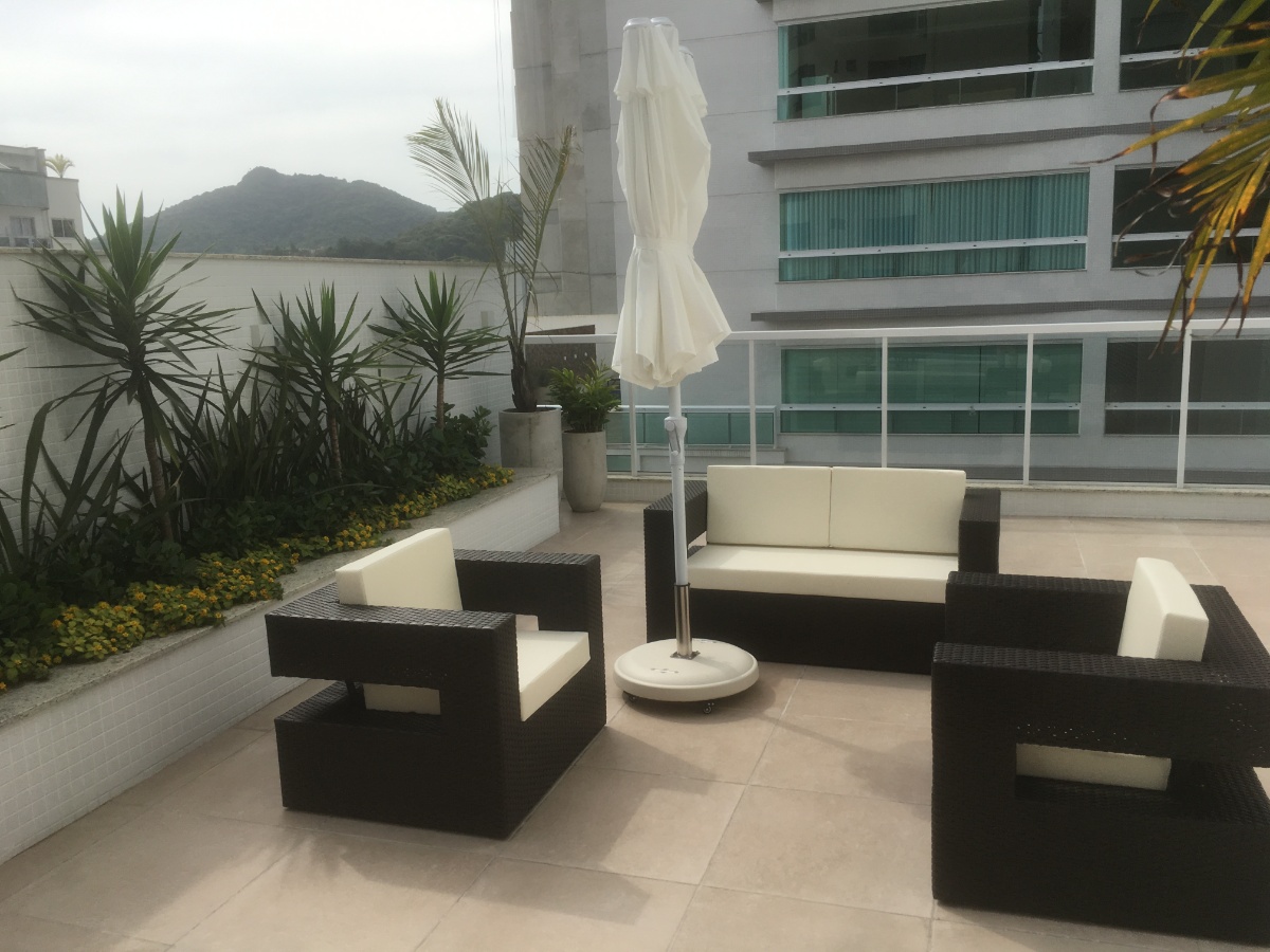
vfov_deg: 48.2
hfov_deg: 61.7
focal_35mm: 29
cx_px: 635
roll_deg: +2.0
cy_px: 476
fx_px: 1064
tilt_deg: -8.4
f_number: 2.2
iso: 25
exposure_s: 1/1261
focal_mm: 4.15
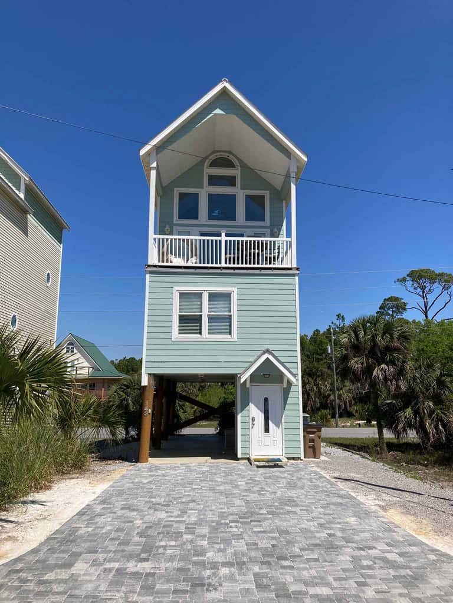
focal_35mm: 28
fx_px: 489
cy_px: 302
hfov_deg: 49.7
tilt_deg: +11.7
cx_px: 226
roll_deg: +1.5
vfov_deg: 63.4
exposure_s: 1/3436
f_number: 1.8
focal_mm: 3.99
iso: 25
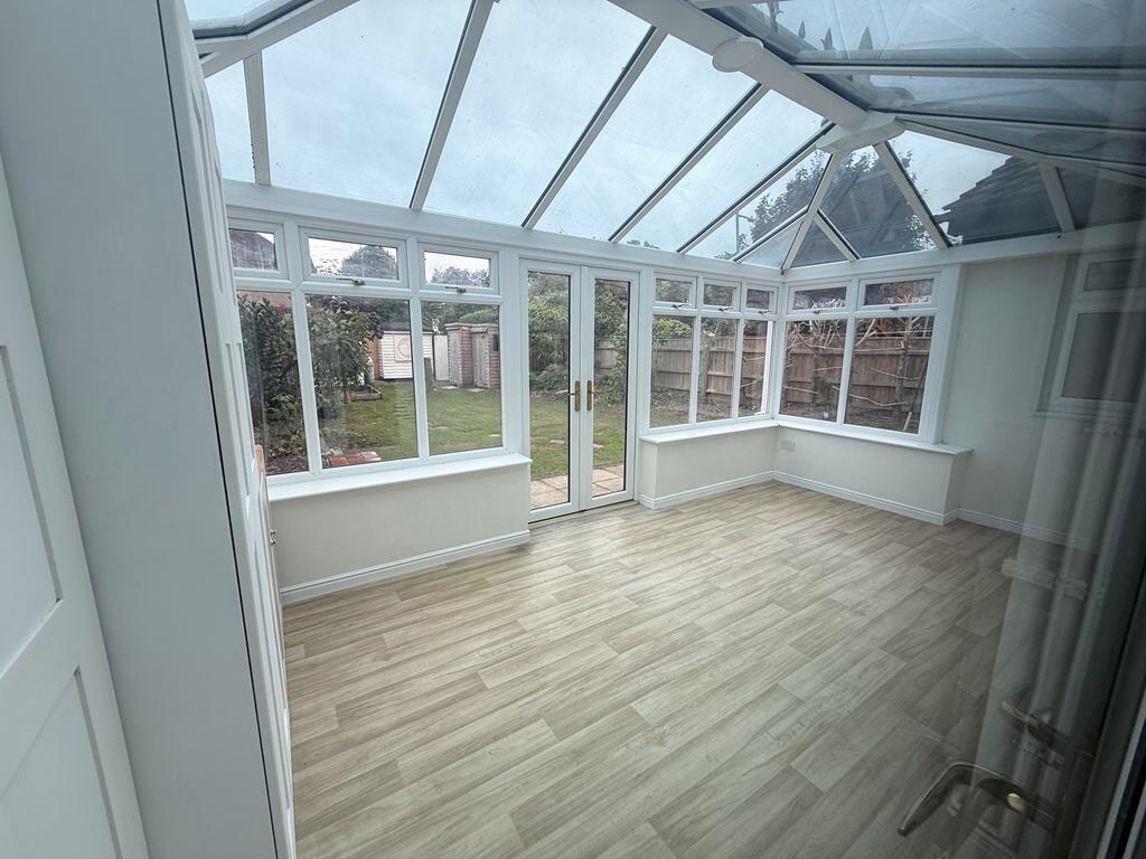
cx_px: 573
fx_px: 463
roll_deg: -0.7
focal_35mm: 14
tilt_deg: -11.1
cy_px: 430
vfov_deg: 85.7
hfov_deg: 102.1
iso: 50
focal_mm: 2.22
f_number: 2.2
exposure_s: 1/146
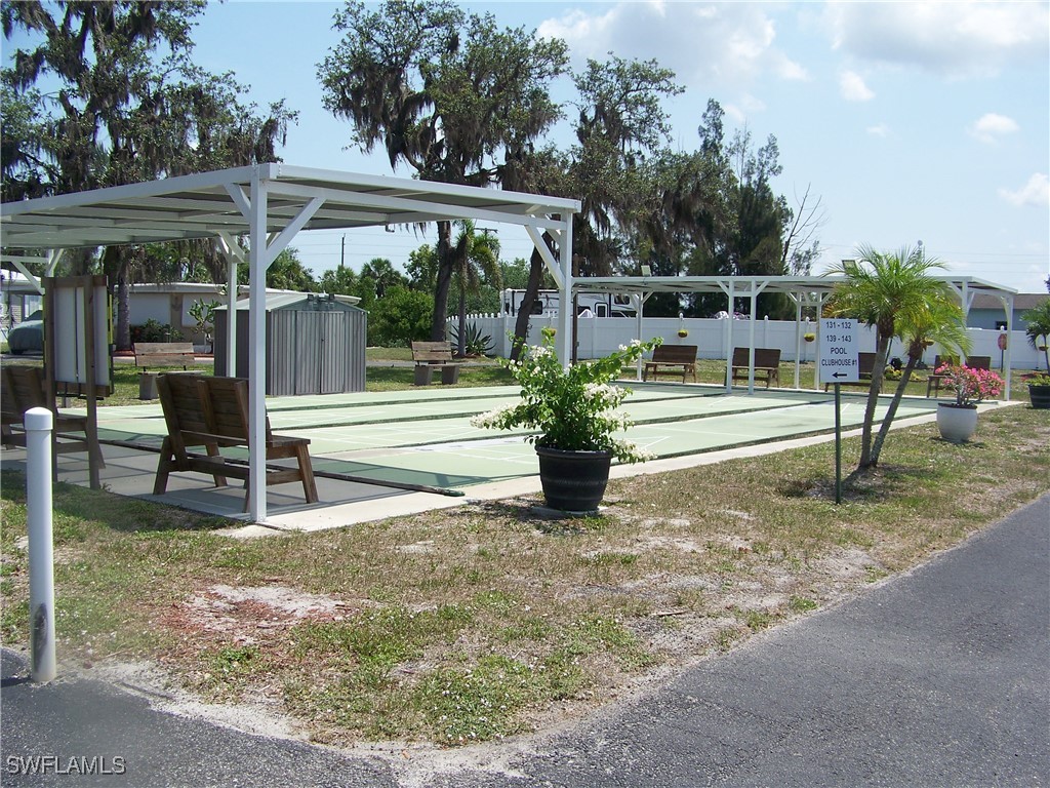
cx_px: 525
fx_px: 1092
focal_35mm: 36
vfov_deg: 39.7
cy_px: 394
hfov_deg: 51.4
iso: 64
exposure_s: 1/500
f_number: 4
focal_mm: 5.85
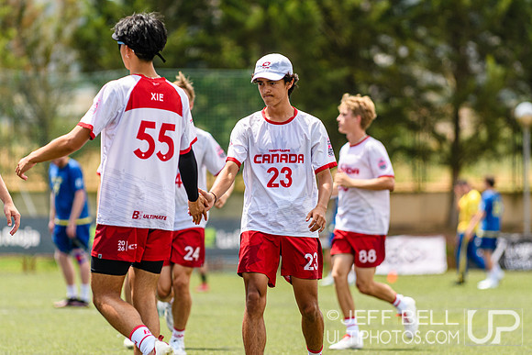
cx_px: 266
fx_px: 4434
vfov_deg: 4.6
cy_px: 178
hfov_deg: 6.9
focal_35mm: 300
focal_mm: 200
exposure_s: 1/1250
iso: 160
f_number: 3.2
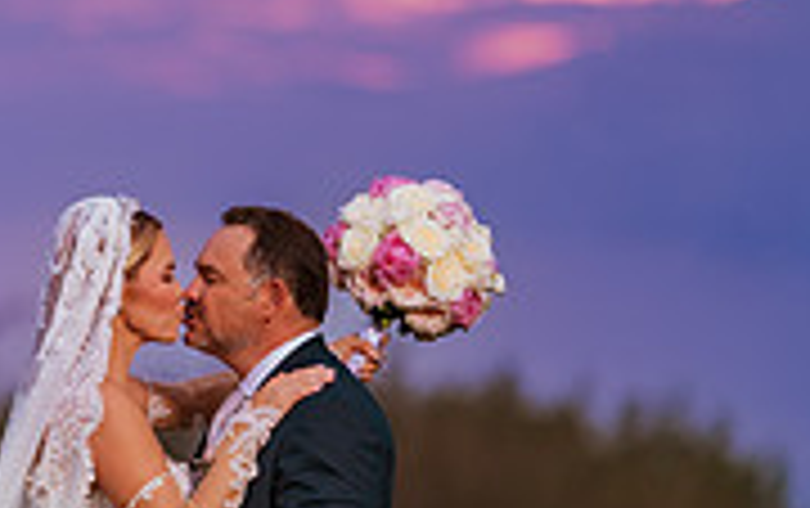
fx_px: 9769
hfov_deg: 4.7
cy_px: 566
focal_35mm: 442
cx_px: -392
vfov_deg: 3.0
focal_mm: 135
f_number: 1.8
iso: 320
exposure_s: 1/250
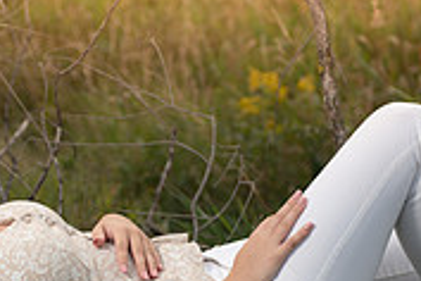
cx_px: 150
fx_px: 1988
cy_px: 242
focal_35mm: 170
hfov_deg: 12.1
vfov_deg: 8.1
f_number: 2.8
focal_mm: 52
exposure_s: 1/1000
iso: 100
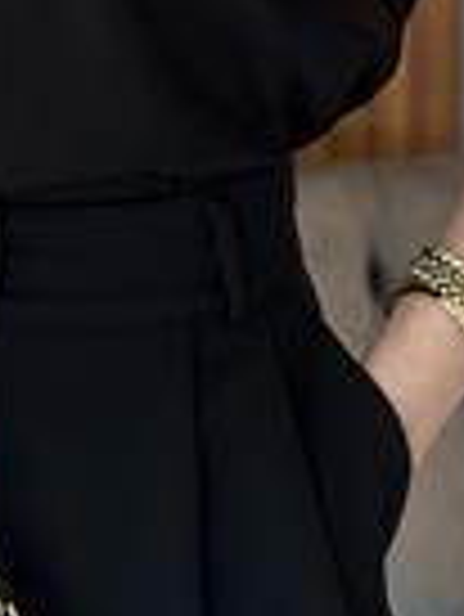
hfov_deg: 8.1
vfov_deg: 10.7
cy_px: -139
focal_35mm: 182
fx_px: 3248
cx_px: 27
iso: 160
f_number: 1.78
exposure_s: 1/60
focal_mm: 6.86
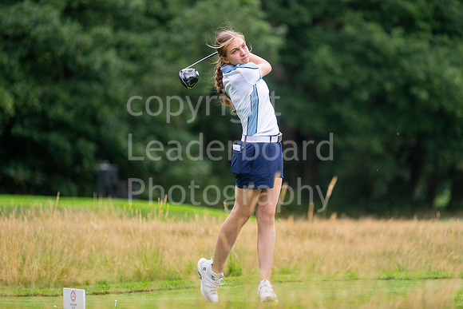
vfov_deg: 4.6
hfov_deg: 6.9
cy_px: 154
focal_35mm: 300
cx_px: 232
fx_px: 3859
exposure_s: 1/1000
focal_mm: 300
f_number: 4
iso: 500
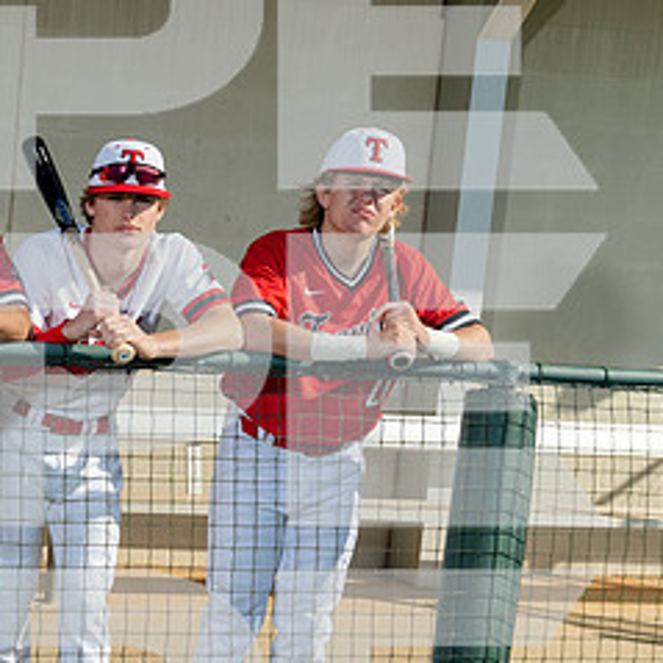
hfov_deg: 24.1
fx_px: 1430
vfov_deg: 26.1
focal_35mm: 66
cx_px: -100
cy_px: 381
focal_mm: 32
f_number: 5.6
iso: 500
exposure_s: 1/200
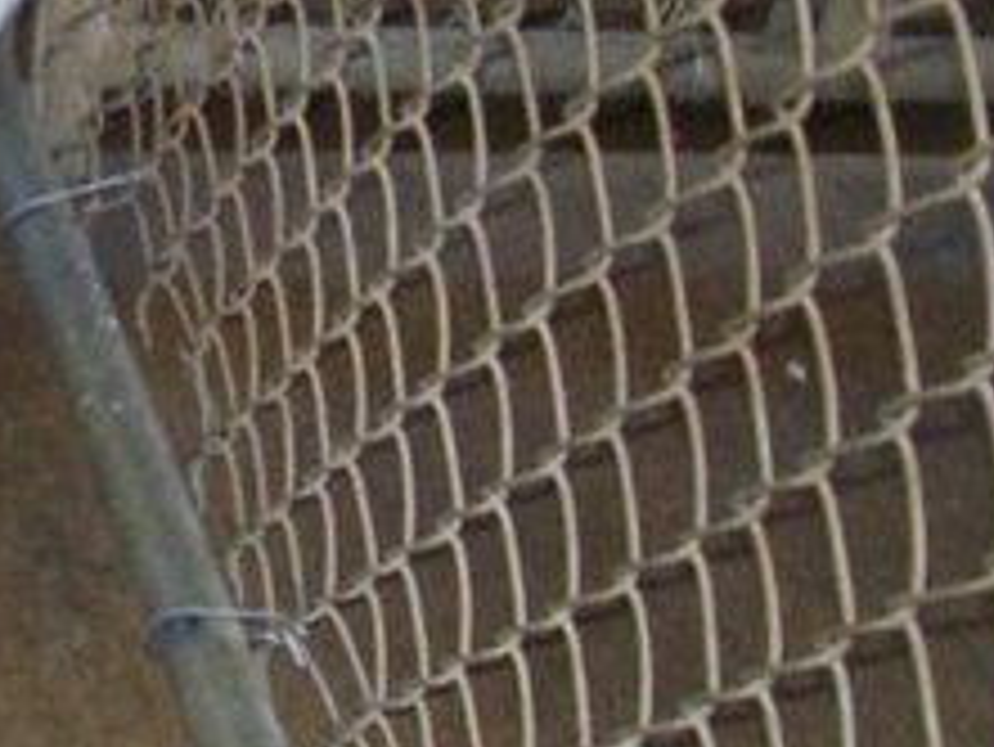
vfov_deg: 11.9
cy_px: 245
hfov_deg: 14.6
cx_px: -522
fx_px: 3591
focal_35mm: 125
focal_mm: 6
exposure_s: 1/64
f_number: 2.7
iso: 200
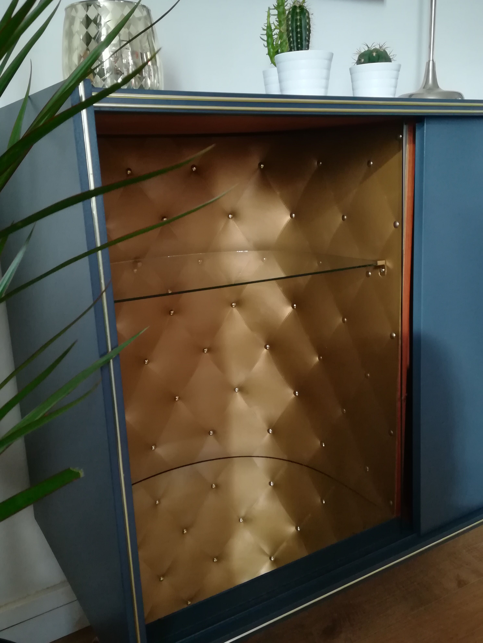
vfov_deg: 58.4
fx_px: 577
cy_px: 322
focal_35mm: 31
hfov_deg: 45.4
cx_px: 242
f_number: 2.2
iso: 400
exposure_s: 1/33.3
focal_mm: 3.83
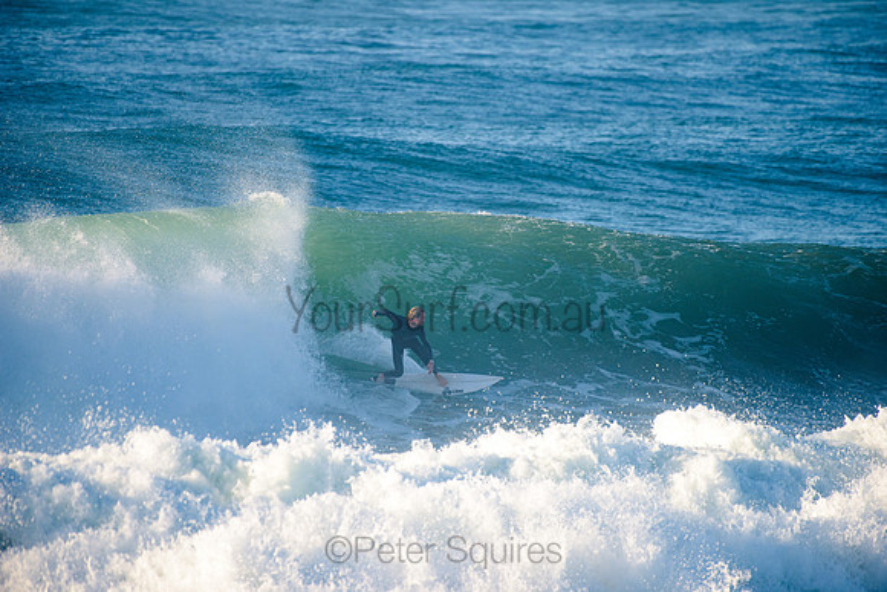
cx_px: 444
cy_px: 296
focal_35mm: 500
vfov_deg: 2.8
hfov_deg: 4.1
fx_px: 12324
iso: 280
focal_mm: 500
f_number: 5.6
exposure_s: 1/1600
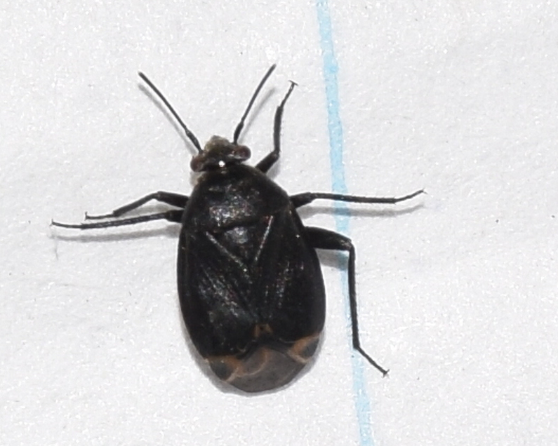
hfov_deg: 8.1
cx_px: 275
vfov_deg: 6.5
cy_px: 223
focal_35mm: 239
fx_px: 3947
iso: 100
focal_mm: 140
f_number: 11
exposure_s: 1/160
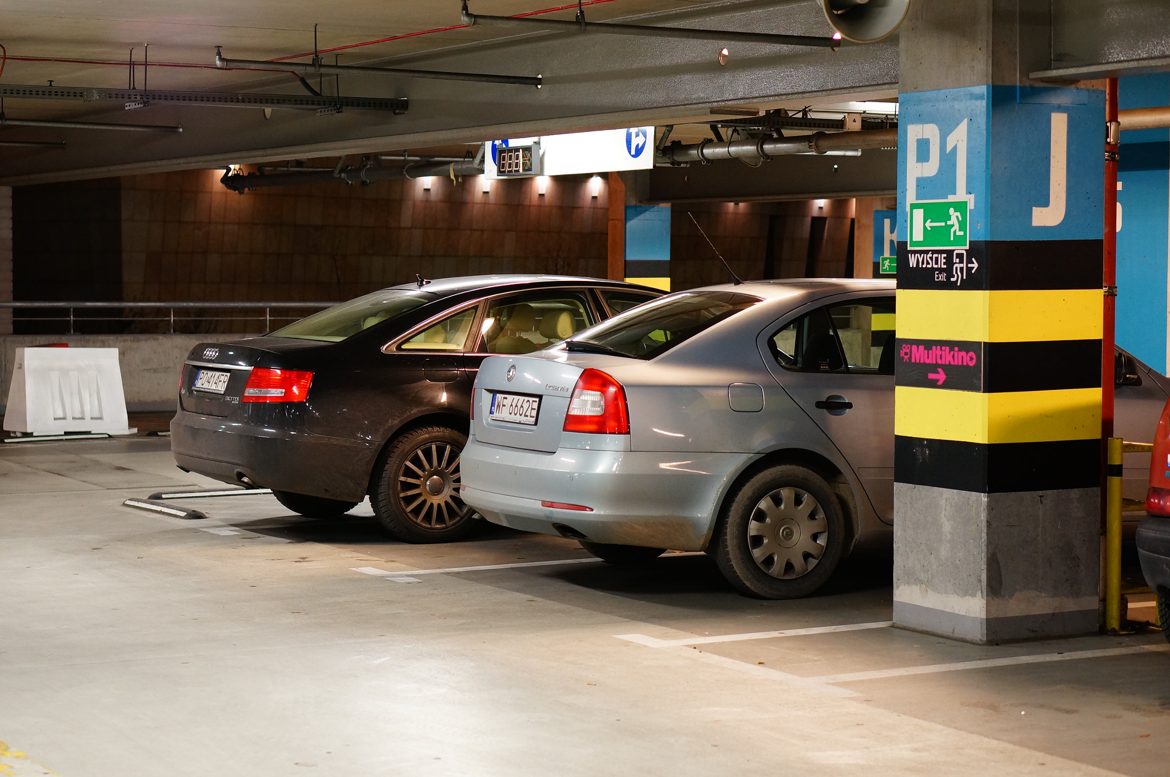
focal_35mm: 75
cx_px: 585
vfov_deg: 18.1
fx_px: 2435
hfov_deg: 27.0
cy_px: 388
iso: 800
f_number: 2.8
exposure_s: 1/25
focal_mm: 50
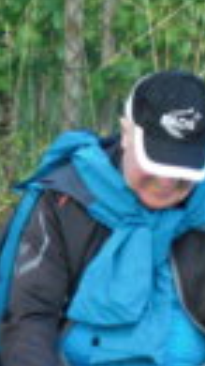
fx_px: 1229
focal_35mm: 127
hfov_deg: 9.1
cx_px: -183
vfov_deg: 16.6
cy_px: 363
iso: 100
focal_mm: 6.3
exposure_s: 1/80
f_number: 3.1
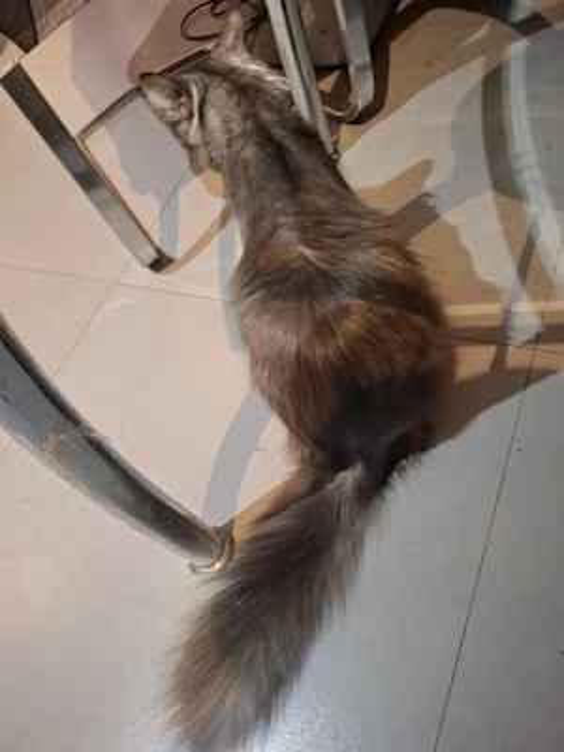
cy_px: 376
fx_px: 500
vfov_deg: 73.9
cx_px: 282
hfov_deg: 58.9
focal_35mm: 23
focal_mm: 5.54
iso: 800
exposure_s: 1/25
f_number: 1.8
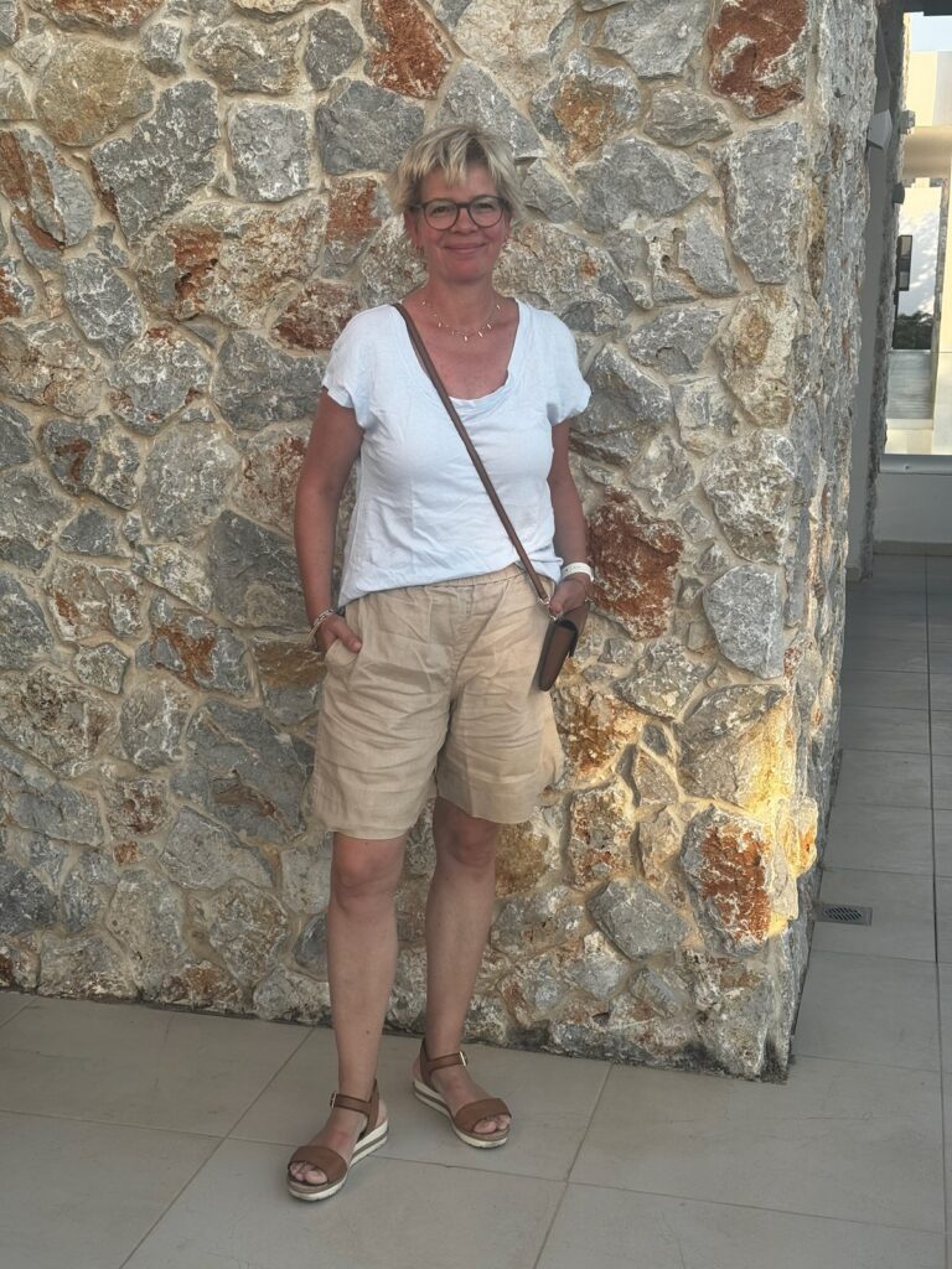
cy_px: 634
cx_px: 476
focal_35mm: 48
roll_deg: +0.1
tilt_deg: -11.4
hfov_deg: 30.3
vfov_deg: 39.7
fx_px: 1760
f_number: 1.78
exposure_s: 1/1312
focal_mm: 6.76
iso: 64
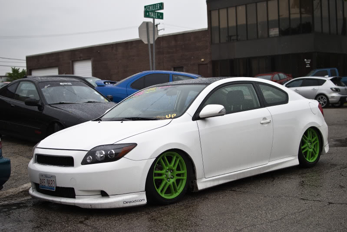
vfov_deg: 25.8
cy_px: 116
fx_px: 507
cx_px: 174
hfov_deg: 37.8
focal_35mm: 52
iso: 200
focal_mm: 35
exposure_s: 1/640
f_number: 2.8
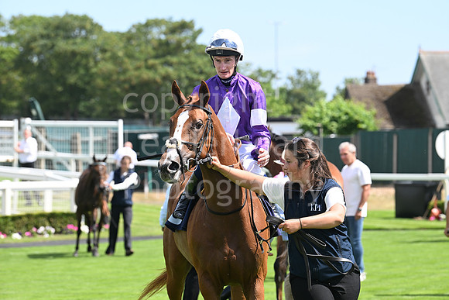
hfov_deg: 12.4
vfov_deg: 8.3
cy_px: 150
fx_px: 2058
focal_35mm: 165
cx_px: 224
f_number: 5.6
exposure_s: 1/1000
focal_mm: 165
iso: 400
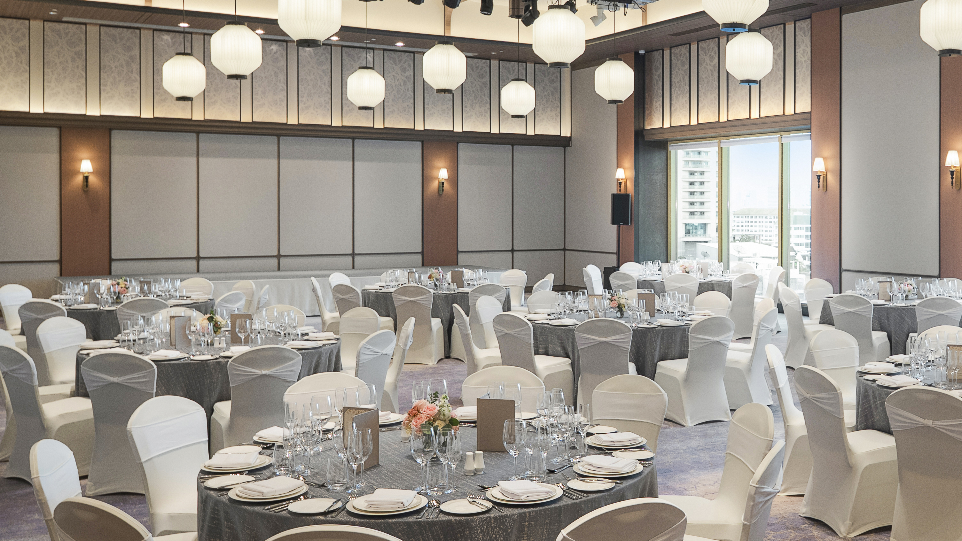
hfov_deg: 49.6
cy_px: 197
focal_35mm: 40
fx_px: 1020
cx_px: 645
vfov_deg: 29.6
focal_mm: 19
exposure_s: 1/20
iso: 320
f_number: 8
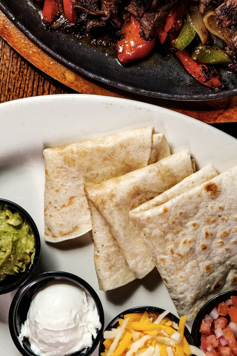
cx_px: 107
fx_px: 889
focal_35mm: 90
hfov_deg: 15.2
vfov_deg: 22.5
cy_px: 108
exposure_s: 1/125
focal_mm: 35
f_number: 8
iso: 200
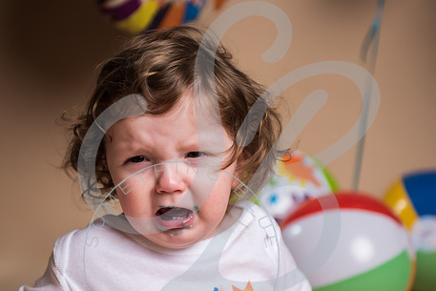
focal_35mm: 96
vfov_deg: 14.3
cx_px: 207
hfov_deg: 21.2
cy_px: 179
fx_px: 1163
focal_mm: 70
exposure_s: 1/125
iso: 125
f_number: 2.8
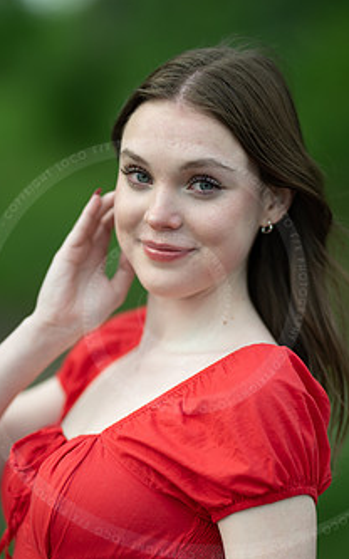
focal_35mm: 117
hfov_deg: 11.2
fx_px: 1781
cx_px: 191
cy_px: 342
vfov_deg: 17.8
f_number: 1.2
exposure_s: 1/320
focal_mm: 85
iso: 80
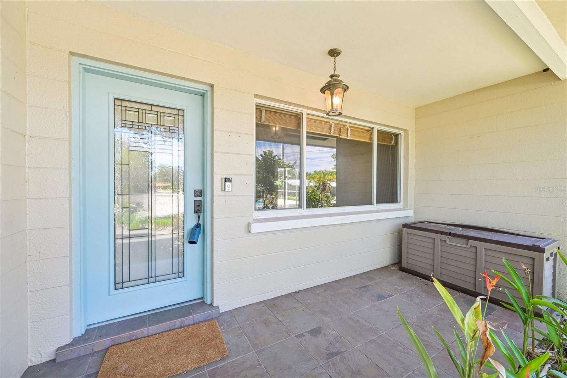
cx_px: 284
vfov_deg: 81.2
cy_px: 189
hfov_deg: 104.3
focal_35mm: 14
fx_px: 220
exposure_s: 1/60
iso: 400
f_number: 8
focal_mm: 14
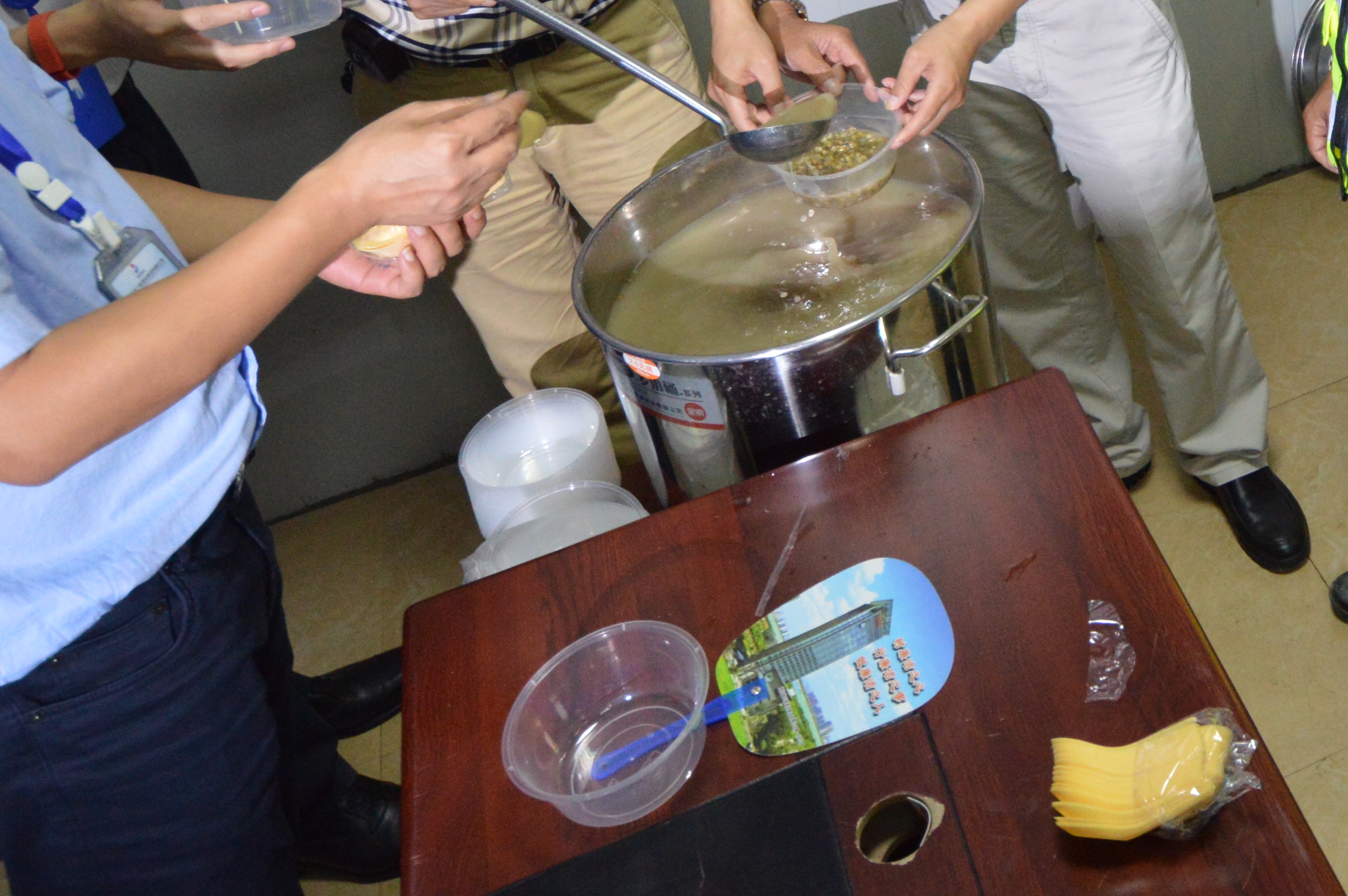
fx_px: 1684
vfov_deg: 27.4
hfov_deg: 39.1
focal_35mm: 45
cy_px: -74
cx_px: 1316
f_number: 3.8
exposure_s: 1/60
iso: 1250
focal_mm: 12
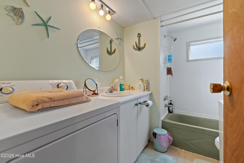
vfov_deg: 77.3
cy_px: 82
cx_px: 122
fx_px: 102
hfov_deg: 100.4
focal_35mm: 15
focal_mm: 10
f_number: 4.5
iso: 100
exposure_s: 1/10
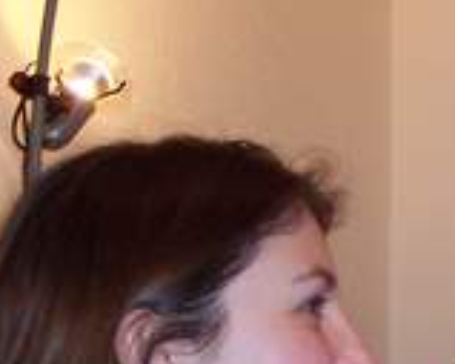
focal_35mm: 149
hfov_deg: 12.4
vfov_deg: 10.1
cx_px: 658
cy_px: 493
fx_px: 2005
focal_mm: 8
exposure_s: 1/30
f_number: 2.8
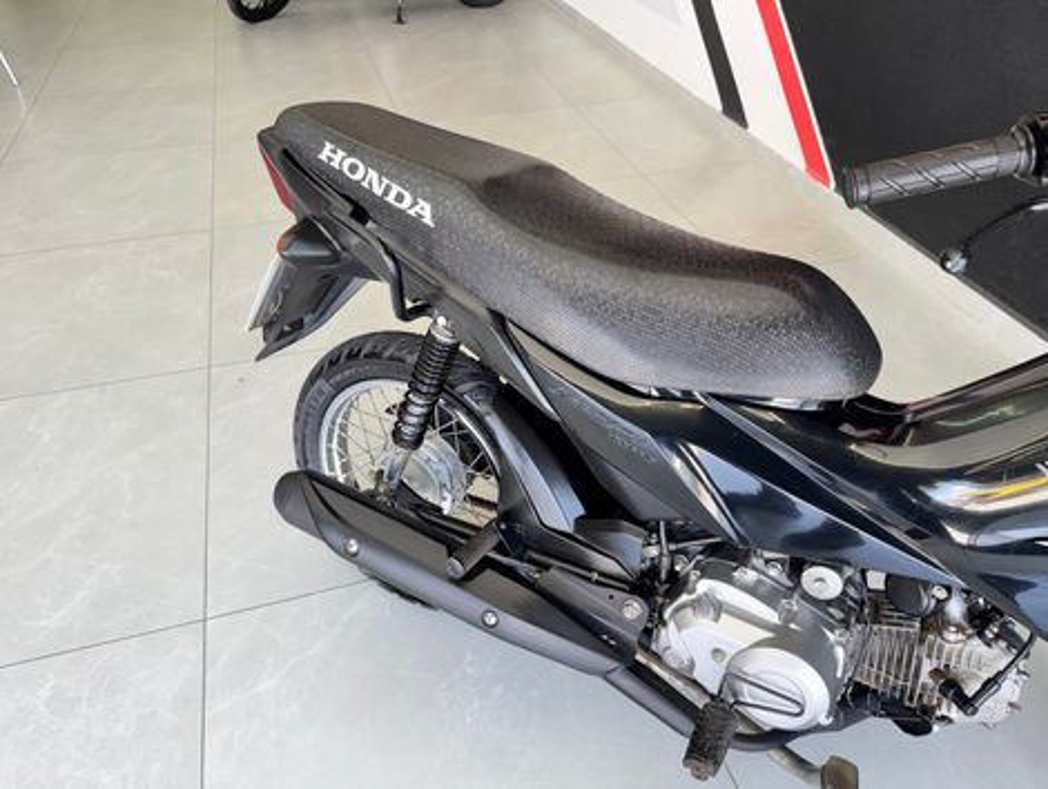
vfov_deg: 56.9
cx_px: 524
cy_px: 394
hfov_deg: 71.5
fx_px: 728
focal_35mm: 24
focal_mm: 6.76
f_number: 1.78
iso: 64
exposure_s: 1/120
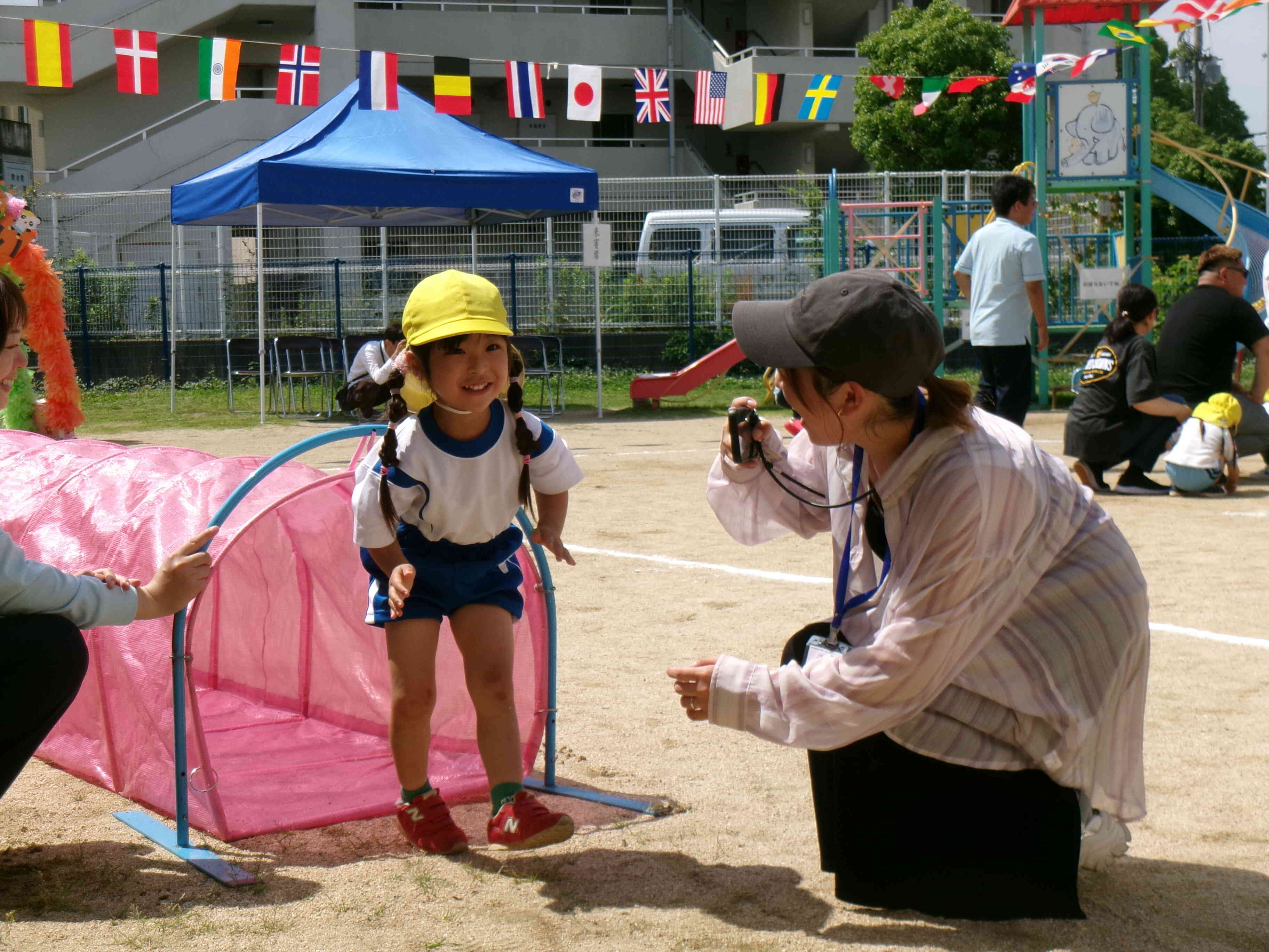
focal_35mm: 64
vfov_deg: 22.9
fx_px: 2346
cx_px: 634
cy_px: 476
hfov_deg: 30.3
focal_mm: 11.5
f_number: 5.2
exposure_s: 1/850
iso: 100
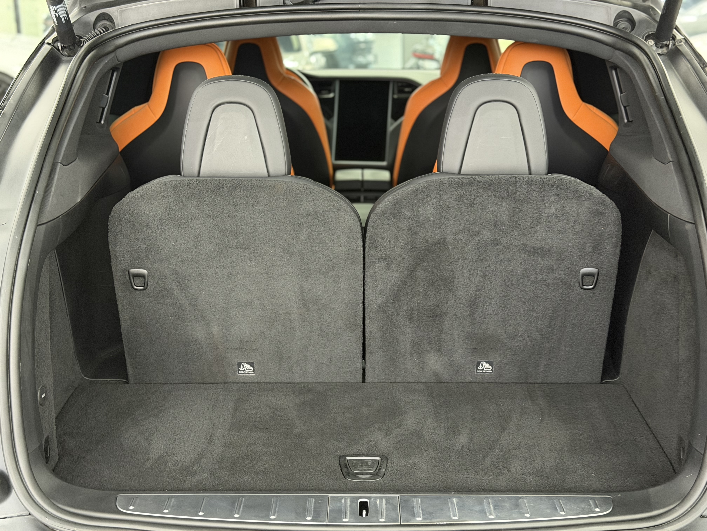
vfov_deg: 30.3
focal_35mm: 48
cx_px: 354
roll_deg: +0.9
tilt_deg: -16.4
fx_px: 980
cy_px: 266
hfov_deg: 39.7
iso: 500
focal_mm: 6.76
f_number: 1.78
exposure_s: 1/25
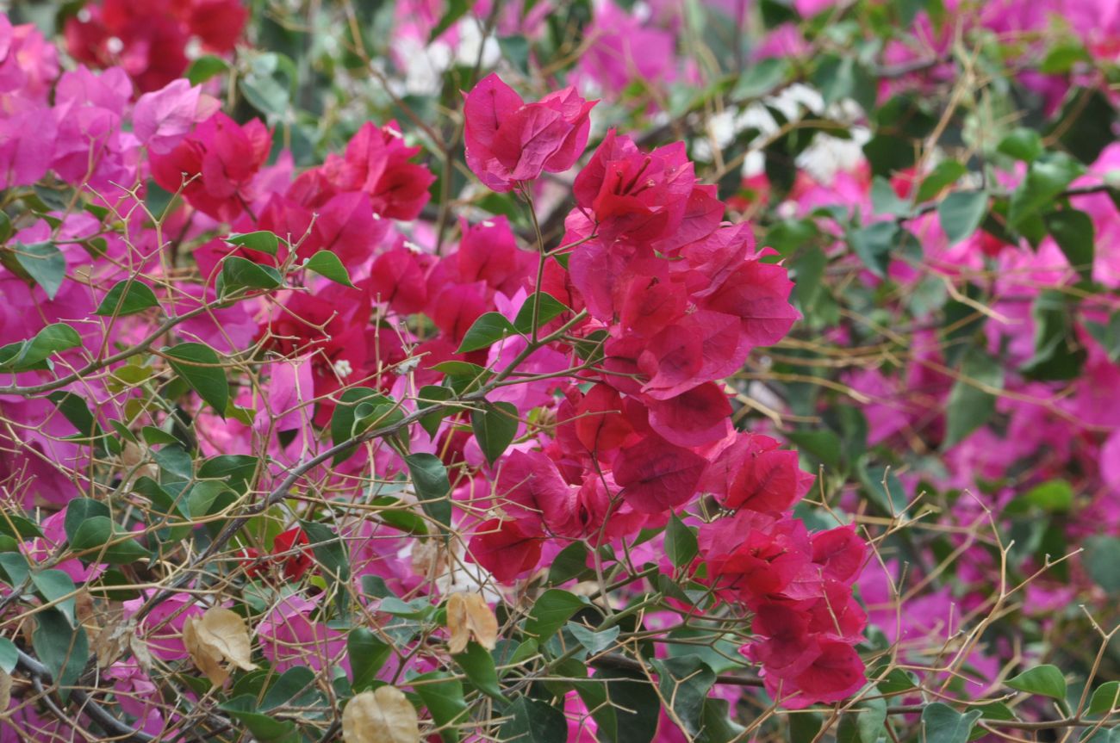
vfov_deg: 2.3
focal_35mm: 600
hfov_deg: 3.4
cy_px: 372
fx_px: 18641
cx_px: 560
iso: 500
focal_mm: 400
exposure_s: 1/200
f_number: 13
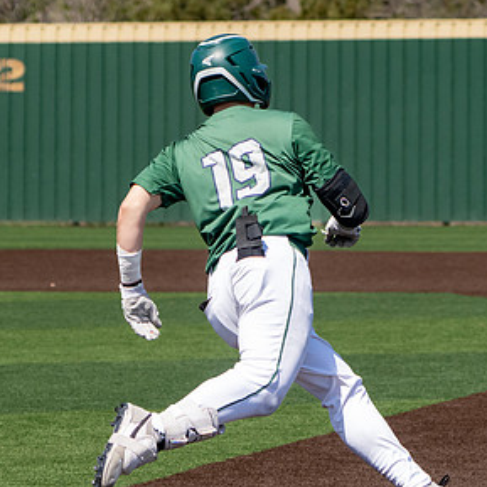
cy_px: 318
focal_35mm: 374
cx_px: 45
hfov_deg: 4.7
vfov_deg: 4.7
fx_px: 5953
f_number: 6.3
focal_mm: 140
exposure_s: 1/2500
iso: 1000
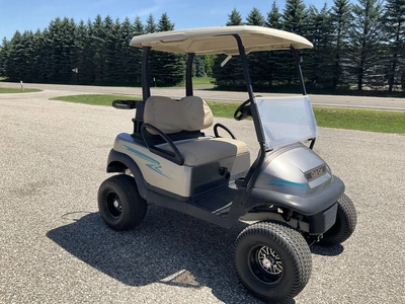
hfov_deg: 61.7
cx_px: 202
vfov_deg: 48.2
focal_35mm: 29
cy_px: 152
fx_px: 339
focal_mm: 3
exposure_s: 1/1412
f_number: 1.8
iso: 25
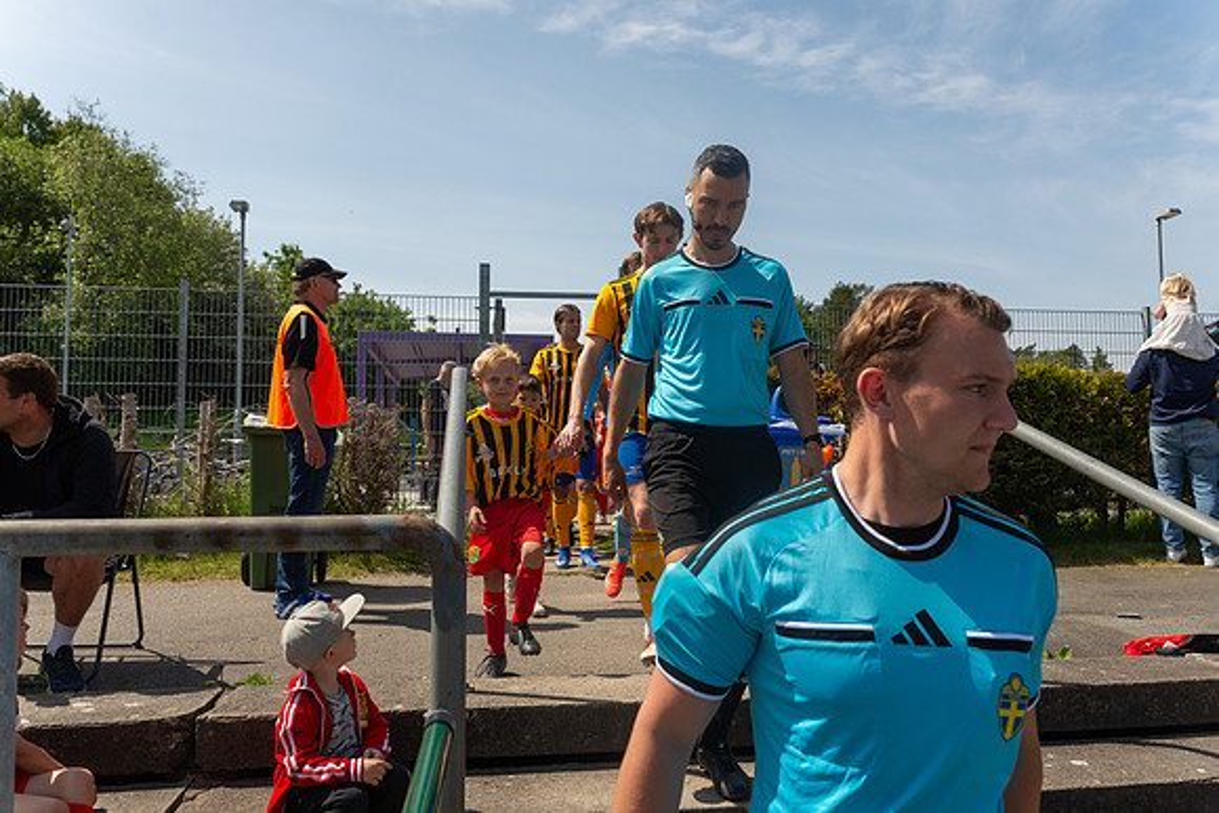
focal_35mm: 25
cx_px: 610
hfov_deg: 71.0
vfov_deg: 50.9
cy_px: 406
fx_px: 855
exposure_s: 1/1250
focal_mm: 24
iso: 140
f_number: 5
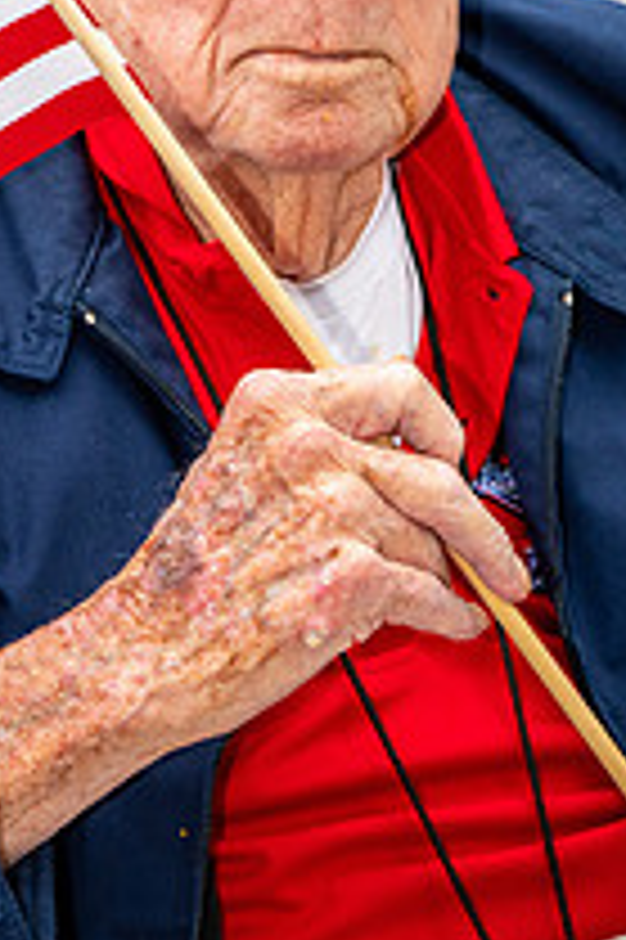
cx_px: 155
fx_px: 5016
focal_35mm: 192
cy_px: 126
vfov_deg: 10.7
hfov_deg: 7.1
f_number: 8
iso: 2200
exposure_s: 1/640
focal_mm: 89
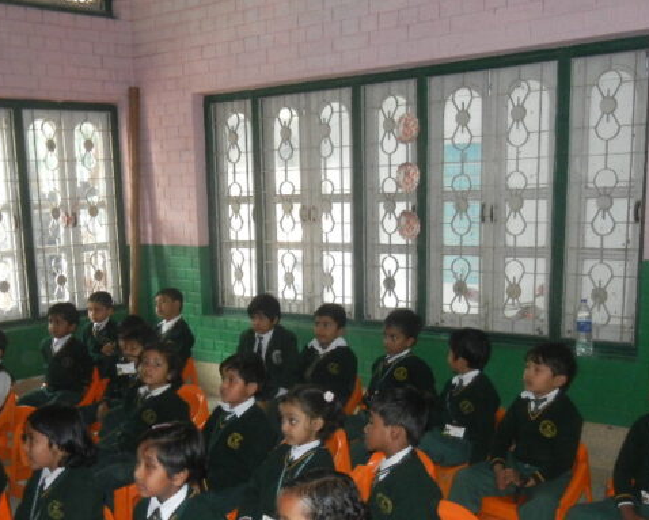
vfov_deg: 31.6
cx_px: 244
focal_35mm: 47
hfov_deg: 39.3
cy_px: 379
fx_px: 903
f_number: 3.5
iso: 454
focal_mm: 5.4
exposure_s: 1/30
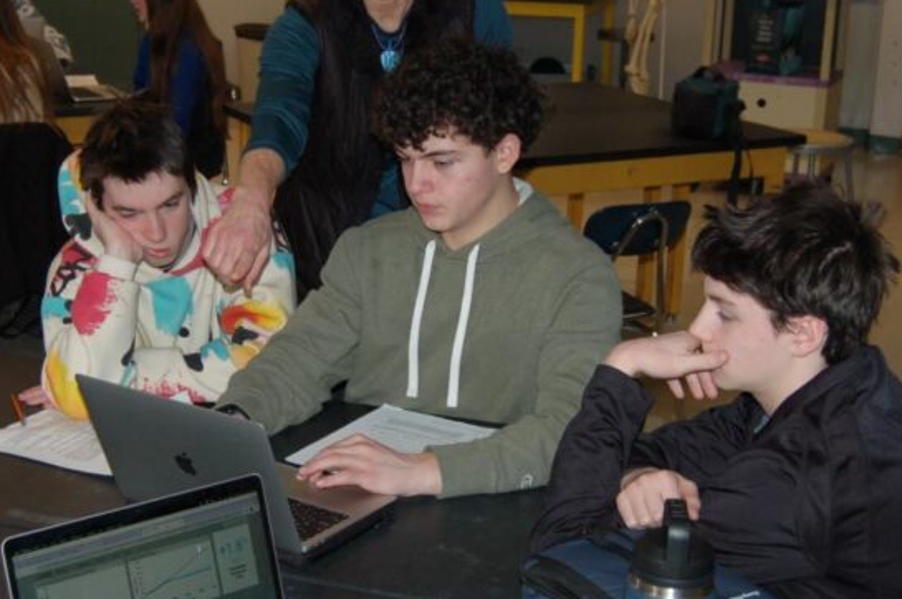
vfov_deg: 21.9
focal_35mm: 62
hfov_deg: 32.4
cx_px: 381
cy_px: 315
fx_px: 1552
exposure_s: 1/60
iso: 400
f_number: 3.8
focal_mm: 22
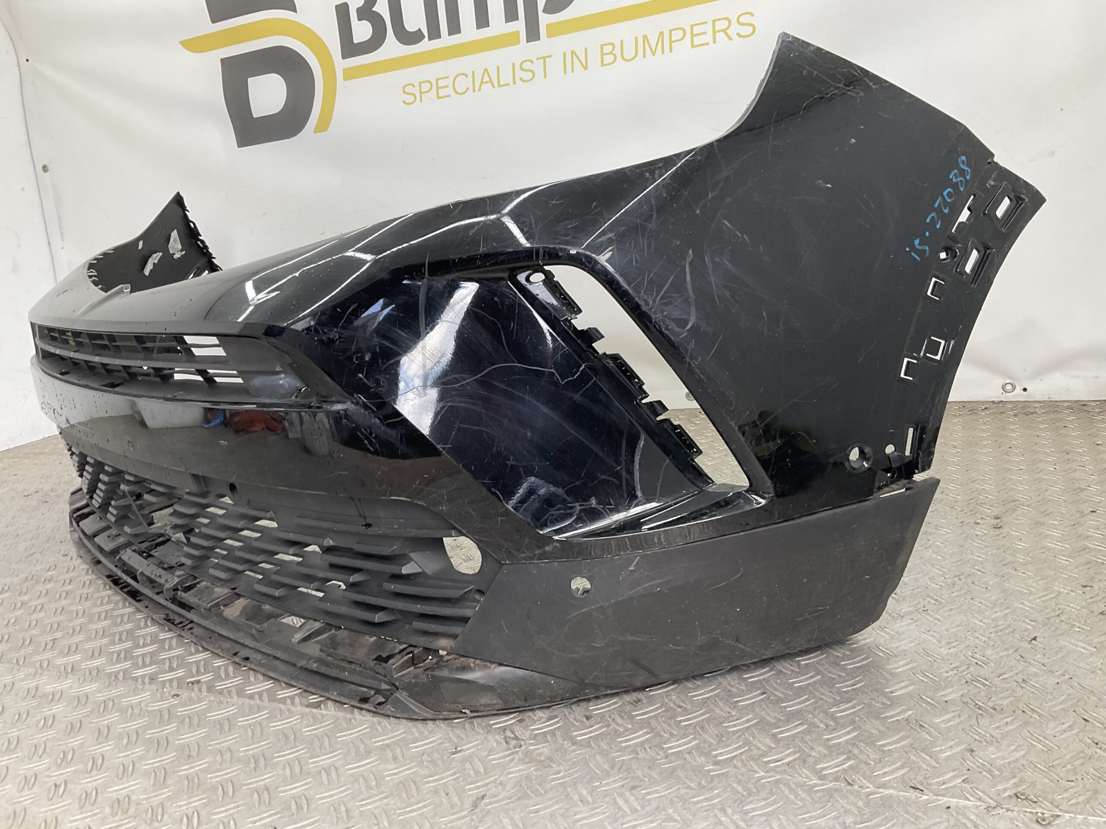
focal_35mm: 29
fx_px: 927
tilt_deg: -14.4
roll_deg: +7.2
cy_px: 414
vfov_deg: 48.2
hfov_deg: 61.7
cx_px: 553
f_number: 1.8
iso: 25
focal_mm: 3
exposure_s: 1/100
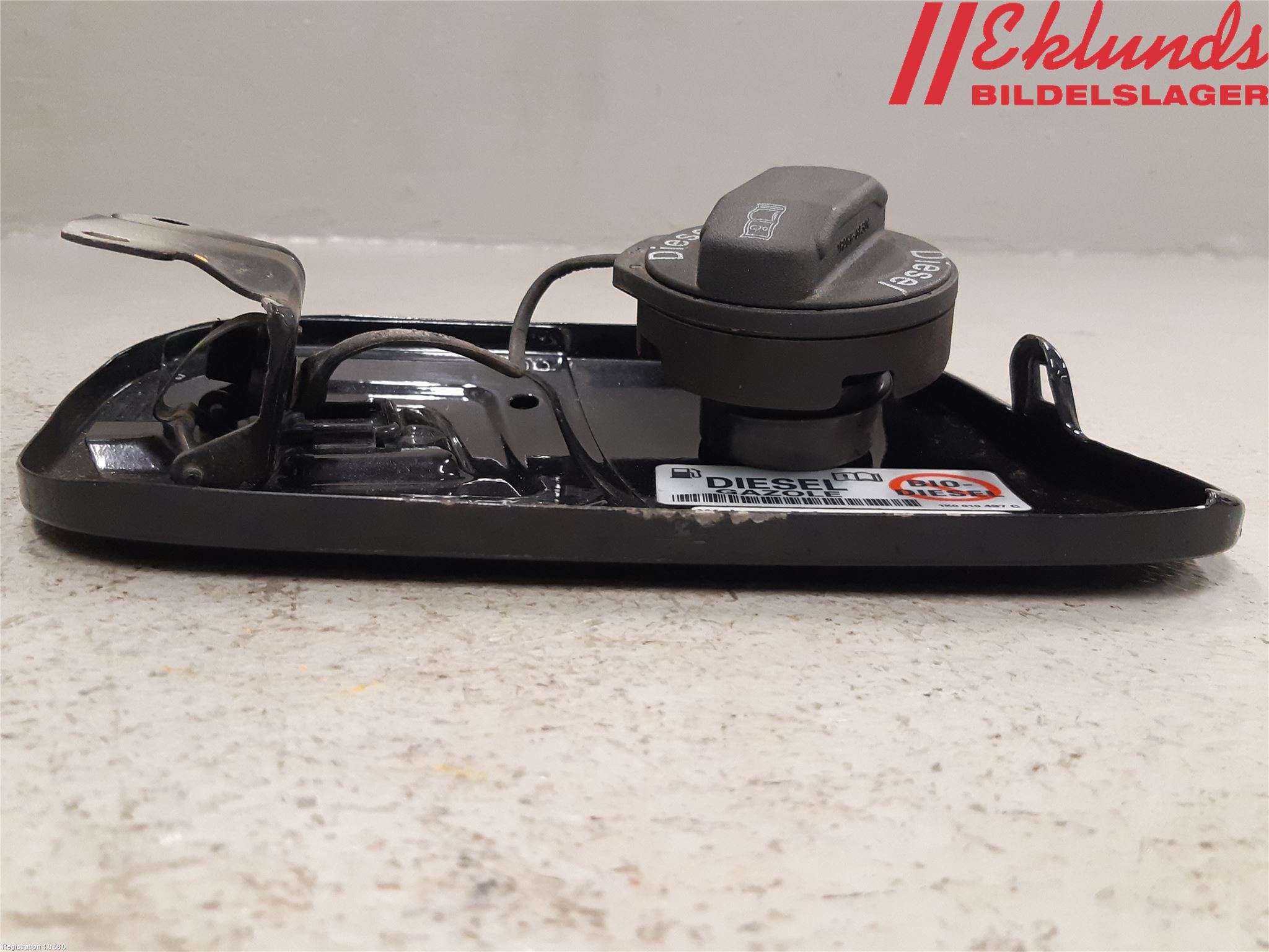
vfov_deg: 53.1
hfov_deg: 67.3
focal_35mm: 26
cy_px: 476
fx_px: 953
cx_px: 634
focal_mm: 3.93
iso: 250
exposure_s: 1/50
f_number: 1.7
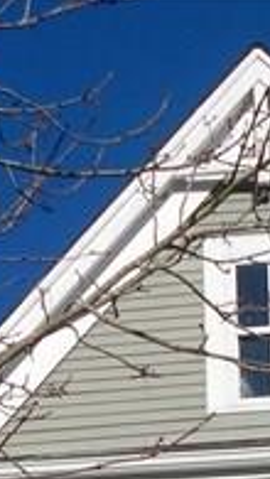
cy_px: 933
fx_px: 1600
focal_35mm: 126
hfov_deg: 9.3
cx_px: 434
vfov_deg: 14.4
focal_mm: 4
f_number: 6
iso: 125
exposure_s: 1/800
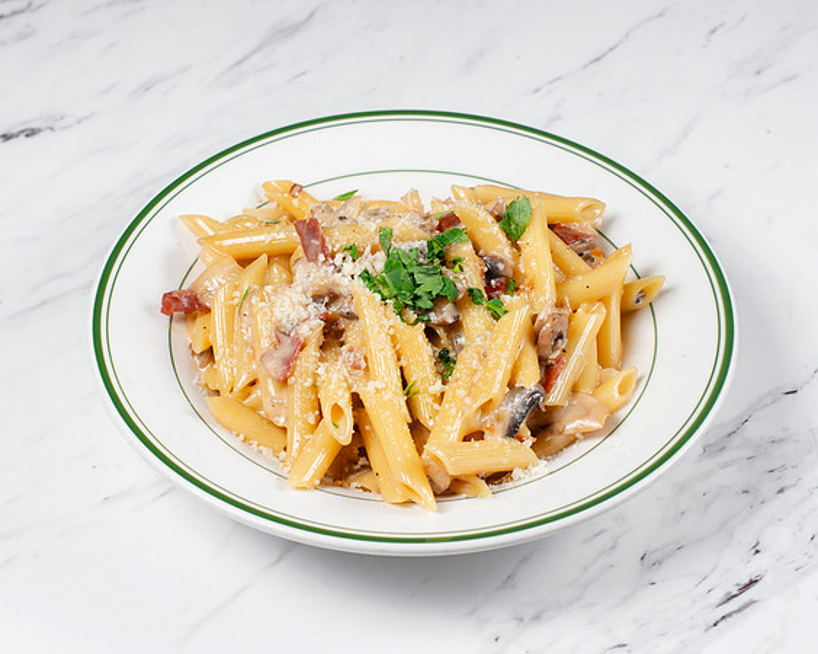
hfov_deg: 26.5
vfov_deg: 21.3
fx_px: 1735
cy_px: 317
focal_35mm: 72
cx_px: 407
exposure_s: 1/200
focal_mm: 50
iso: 200
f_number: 9
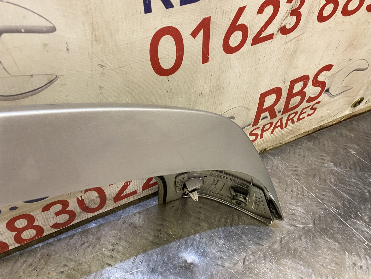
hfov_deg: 67.3
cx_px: 186
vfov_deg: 53.1
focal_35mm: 26
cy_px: 140
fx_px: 279
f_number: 1.8
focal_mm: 4.25
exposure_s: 1/50
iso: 100
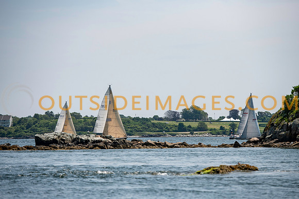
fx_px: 1259
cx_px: 156
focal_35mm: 152
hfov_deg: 13.5
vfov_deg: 9.1
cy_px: 95
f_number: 4
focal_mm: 145
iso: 250
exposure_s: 1/6400
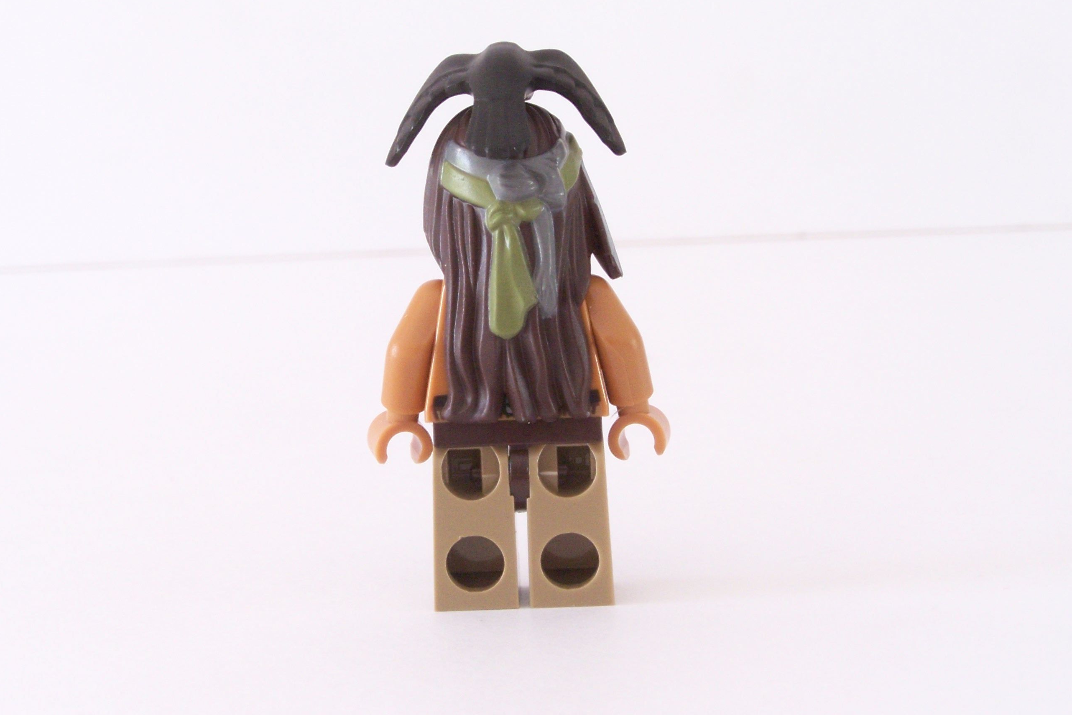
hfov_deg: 28.8
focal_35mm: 70
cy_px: 332
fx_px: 2085
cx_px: 536
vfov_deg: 19.5
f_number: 7.1
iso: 200
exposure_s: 1.5
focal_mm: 11.1
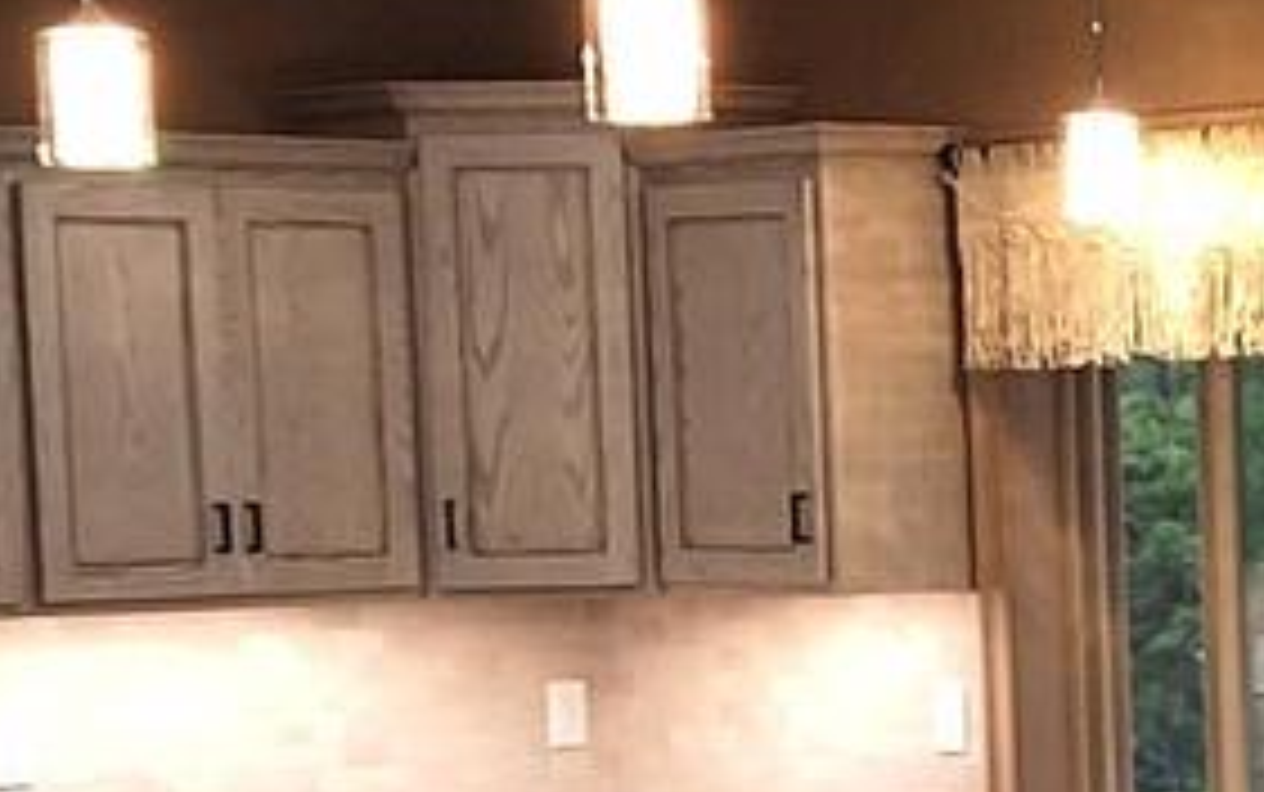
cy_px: 868
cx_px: 1678
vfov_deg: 8.6
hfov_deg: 13.2
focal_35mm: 152
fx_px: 5239
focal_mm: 2.91
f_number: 1.9
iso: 100
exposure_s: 1/40
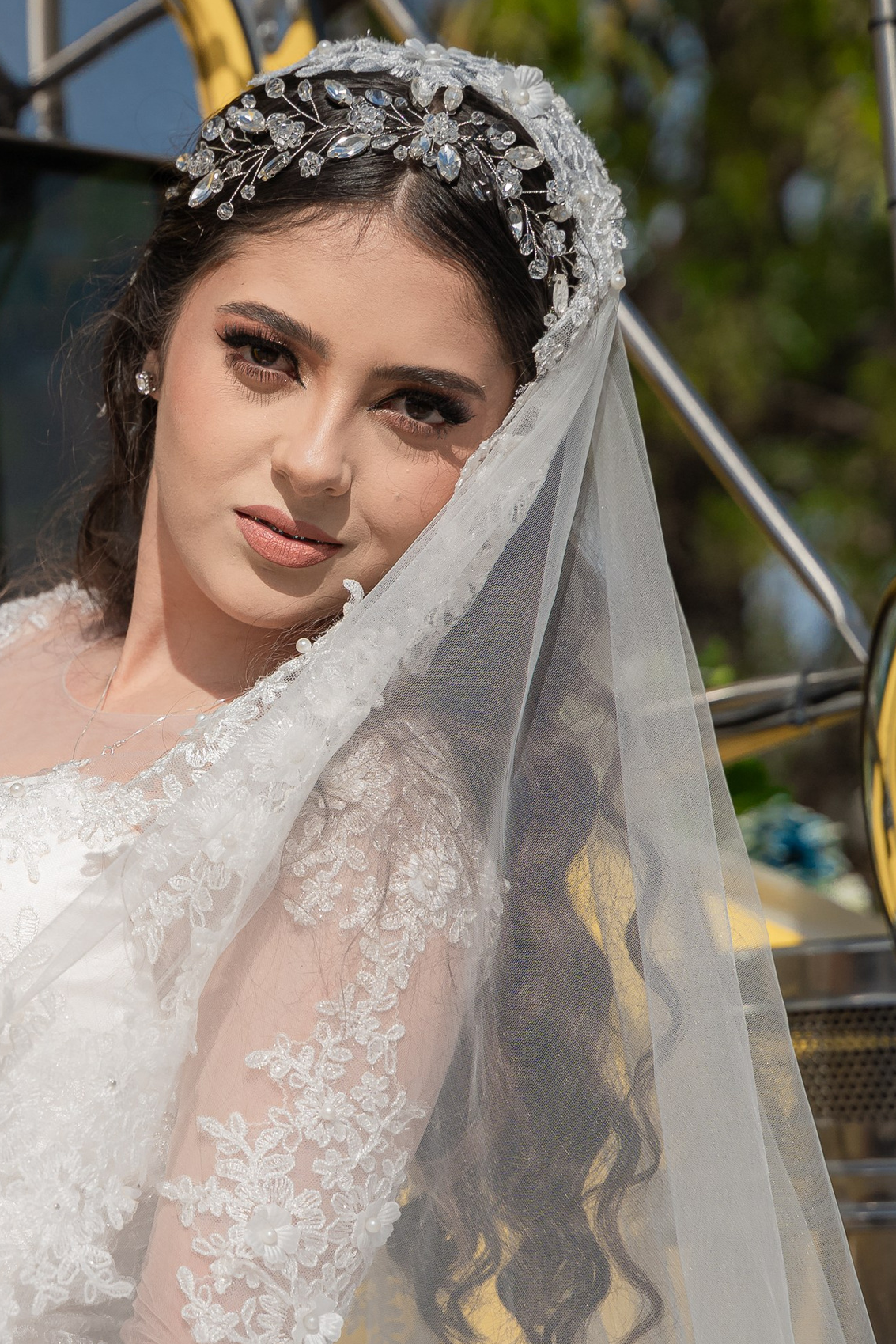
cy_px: 673
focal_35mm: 121
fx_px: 4516
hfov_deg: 11.2
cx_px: -22
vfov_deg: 16.9
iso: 500
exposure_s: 1/3200
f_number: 5
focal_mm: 75
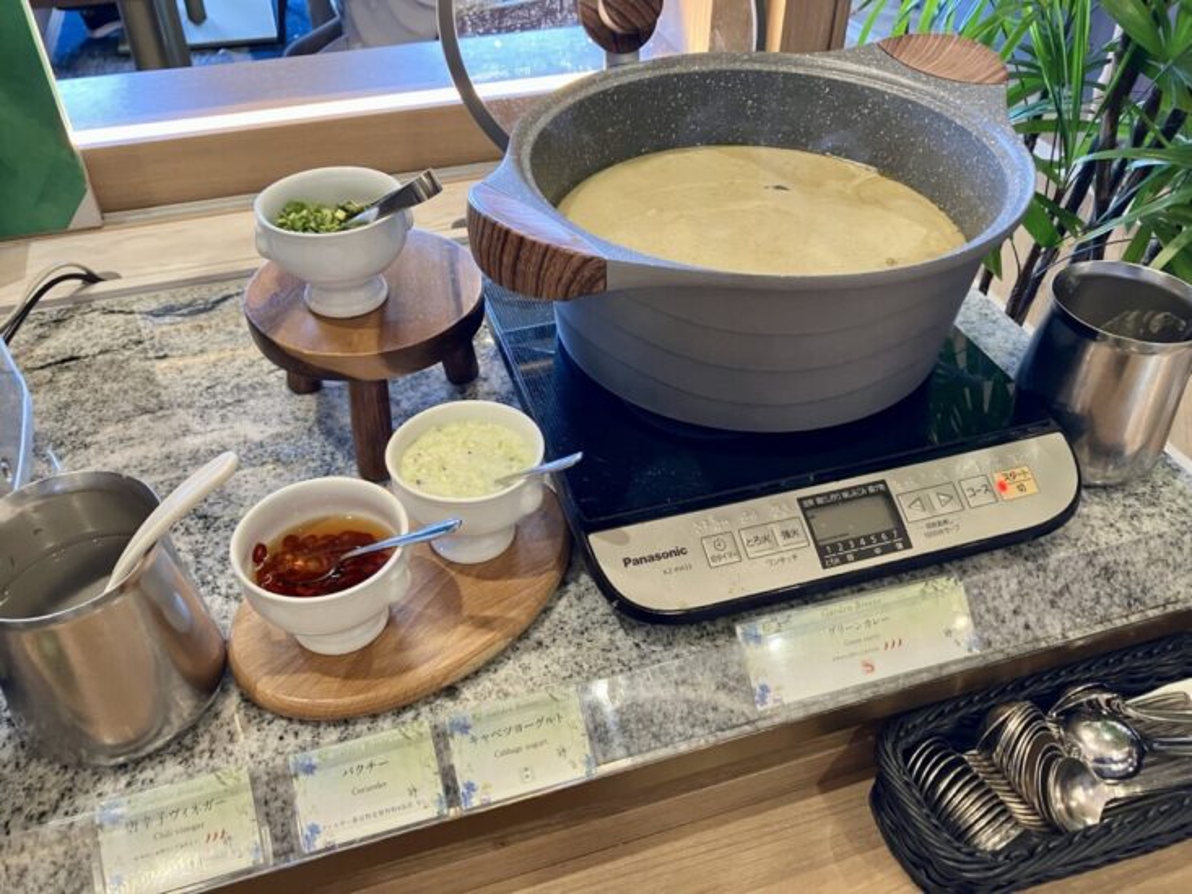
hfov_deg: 63.4
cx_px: 596
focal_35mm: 28
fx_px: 964
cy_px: 447
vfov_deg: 49.8
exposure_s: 1/50
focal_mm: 3.99
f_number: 1.8
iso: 160
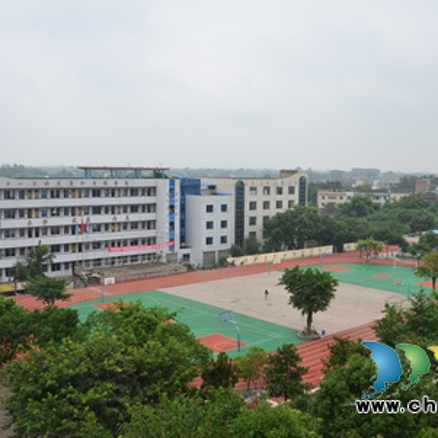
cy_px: 203
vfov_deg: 43.8
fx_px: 544
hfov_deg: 43.6
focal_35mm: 38
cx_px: 265
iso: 125
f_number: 5
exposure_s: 1/100
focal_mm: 18
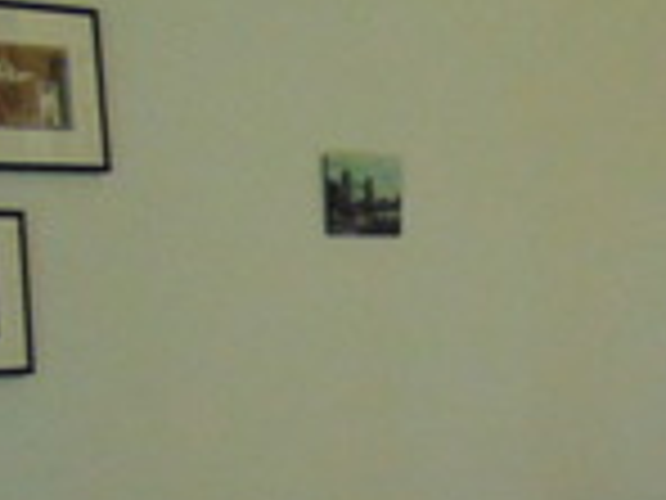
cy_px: 779
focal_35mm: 108
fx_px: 2078
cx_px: 666
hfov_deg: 17.8
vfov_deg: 12.9
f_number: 3
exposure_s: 1/20
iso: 400
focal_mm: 4.5
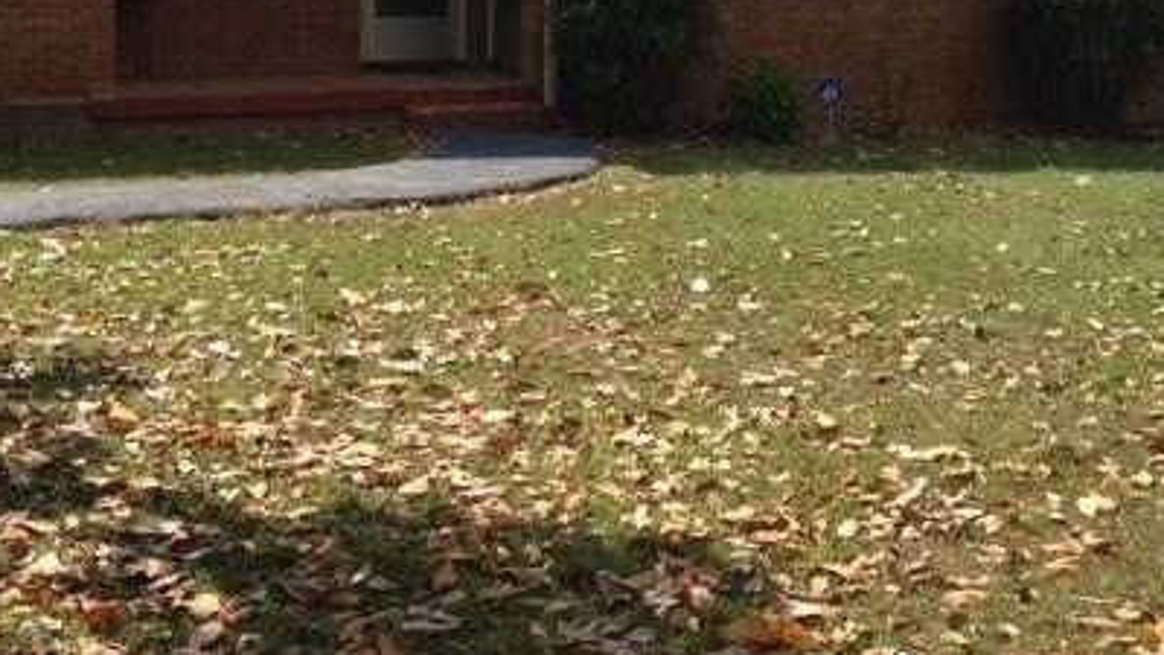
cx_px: 544
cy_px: -15
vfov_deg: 19.1
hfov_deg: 34.3
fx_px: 1883
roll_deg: -1.6
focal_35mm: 61
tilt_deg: -2.8
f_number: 2.4
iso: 50
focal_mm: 4.28
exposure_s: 1/951
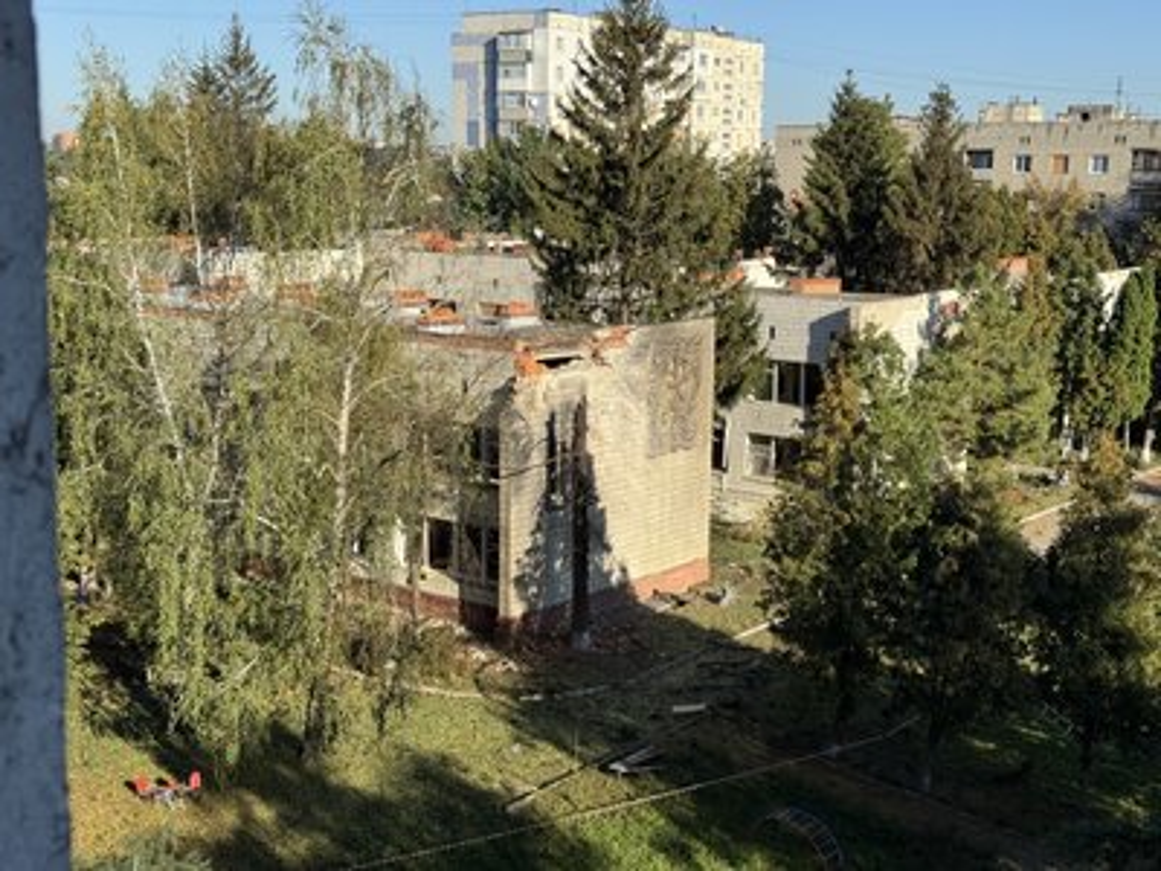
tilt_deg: -9.2
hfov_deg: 39.7
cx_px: 580
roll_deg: -0.4
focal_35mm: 48
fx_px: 1610
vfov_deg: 30.3
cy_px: 436
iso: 64
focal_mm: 6.76
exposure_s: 1/2717
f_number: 1.78
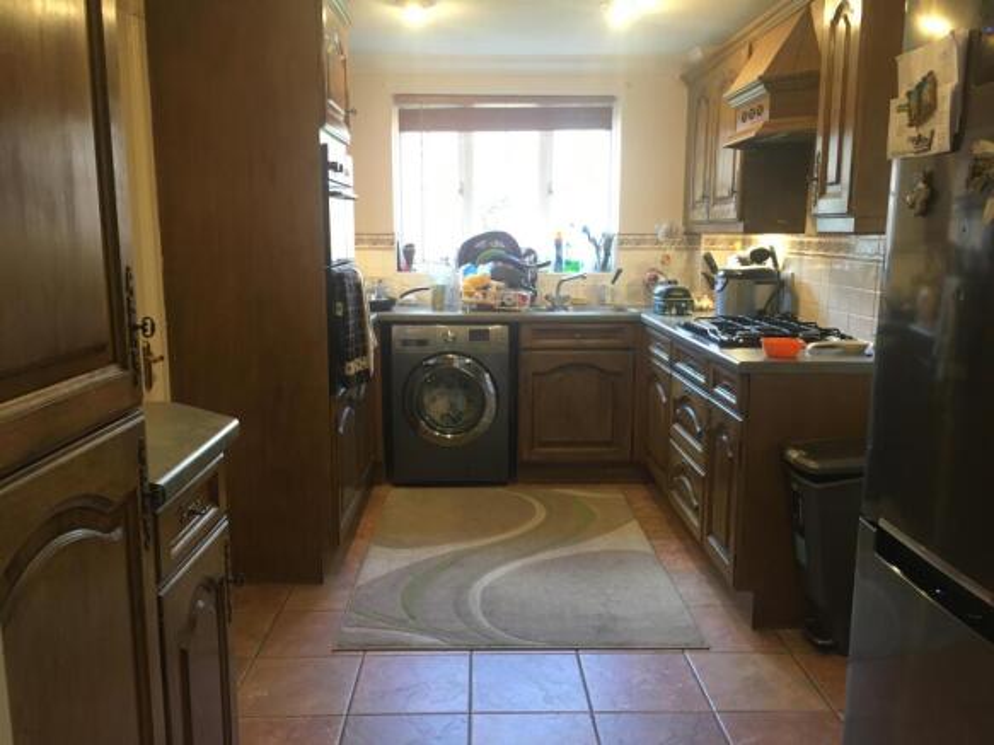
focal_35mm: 29
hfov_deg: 61.7
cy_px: 372
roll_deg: +0.0
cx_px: 497
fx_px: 833
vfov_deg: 48.2
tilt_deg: -10.4
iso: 200
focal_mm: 4.15
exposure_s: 1/33
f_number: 2.2
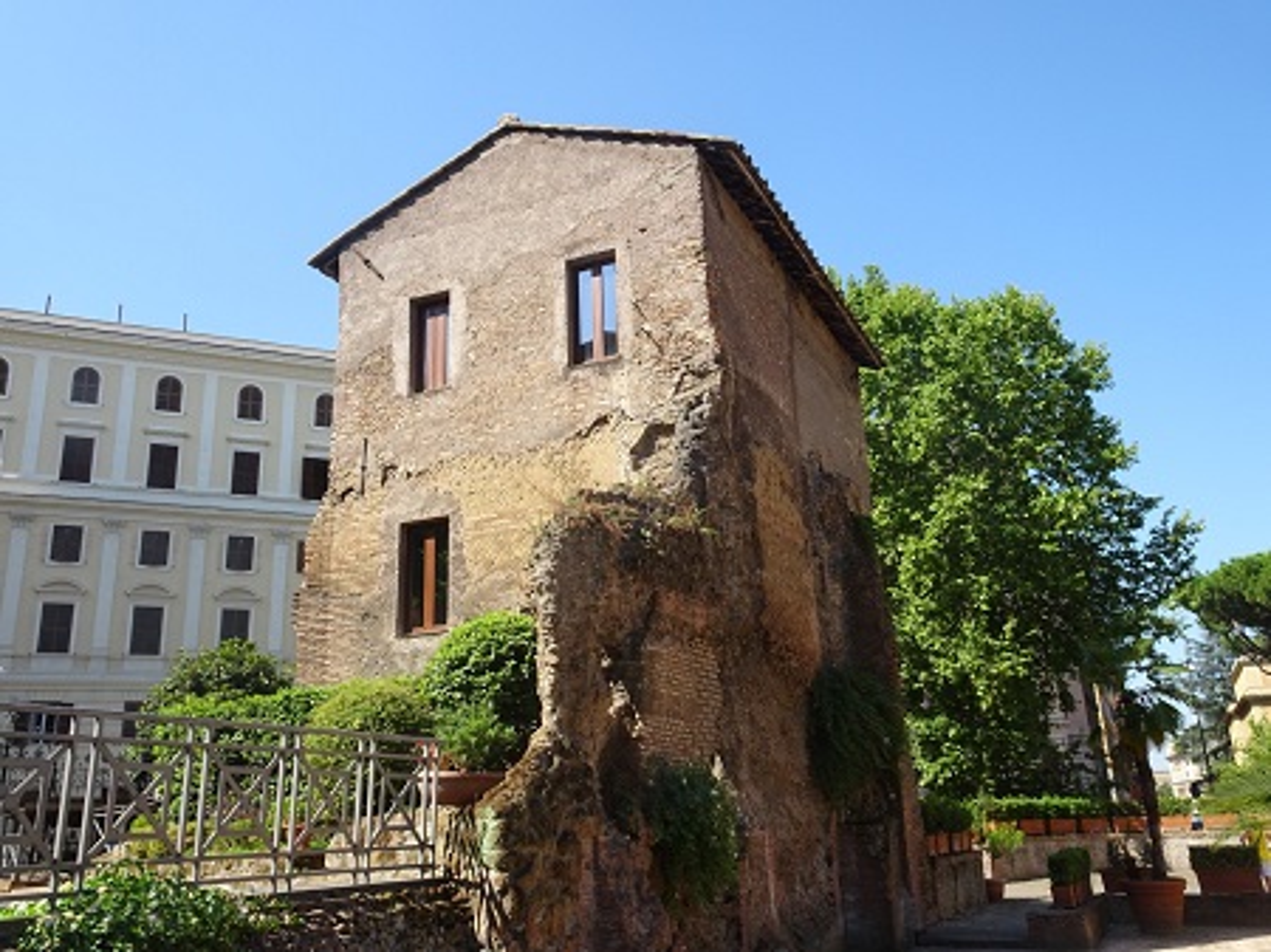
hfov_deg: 61.7
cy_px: 476
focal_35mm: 29
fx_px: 1064
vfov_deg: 48.2
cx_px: 636
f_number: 3.5
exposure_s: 1/400
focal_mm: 4.92
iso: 80
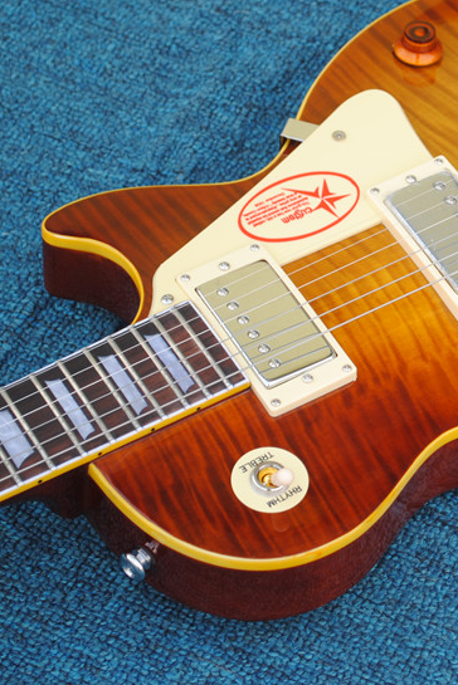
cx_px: 466
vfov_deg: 16.5
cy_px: 307
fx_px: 2362
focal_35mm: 124
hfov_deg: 11.0
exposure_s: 1/60
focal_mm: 45
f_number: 5.3
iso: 100
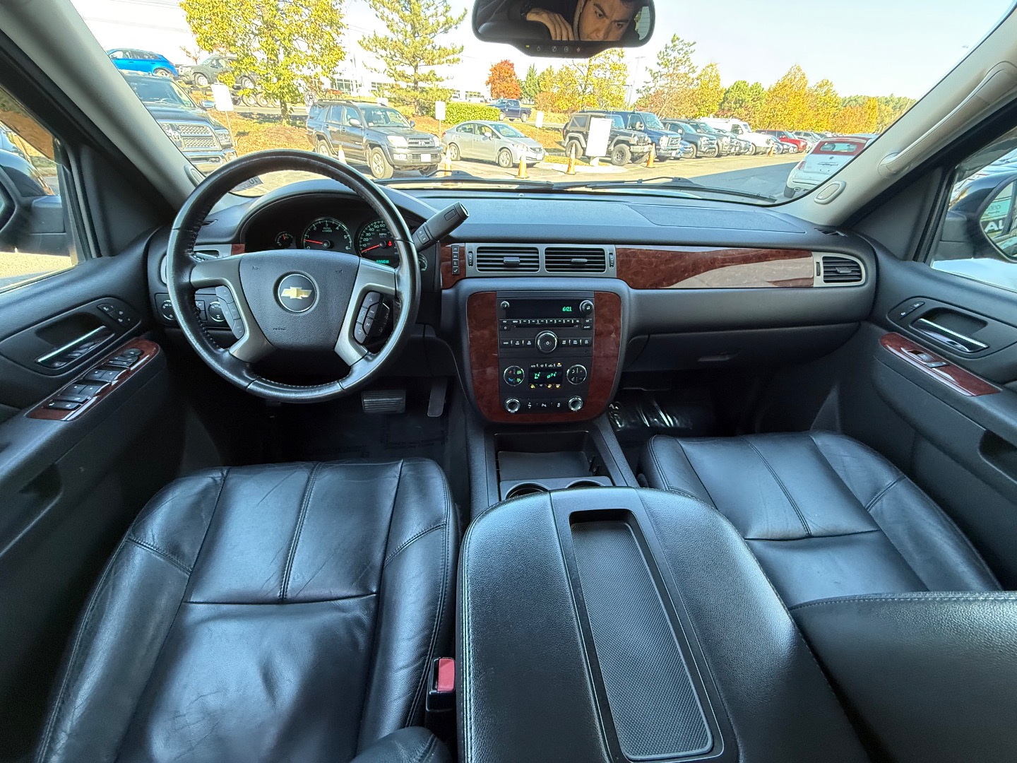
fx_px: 411
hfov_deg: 102.1
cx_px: 508
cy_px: 382
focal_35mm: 14
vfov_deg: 85.7
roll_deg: -3.7
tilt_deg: -33.2
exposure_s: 1/82
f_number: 2.2
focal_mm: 2.22
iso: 320
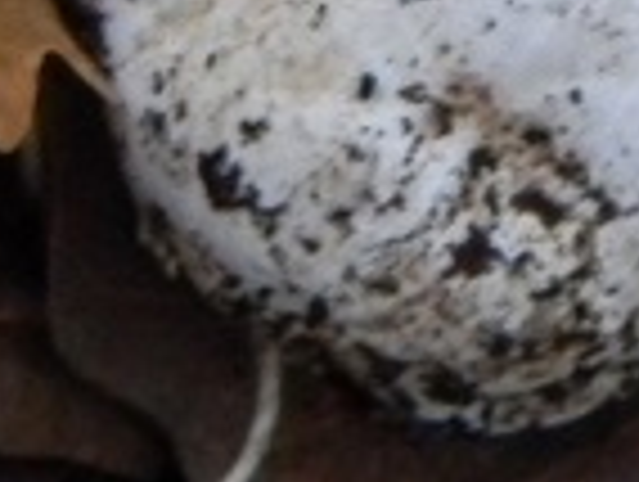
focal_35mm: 377
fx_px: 6971
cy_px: -613
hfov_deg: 5.1
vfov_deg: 3.9
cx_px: 1413
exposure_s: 1/15.2
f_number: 4.3
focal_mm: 12.2
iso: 400
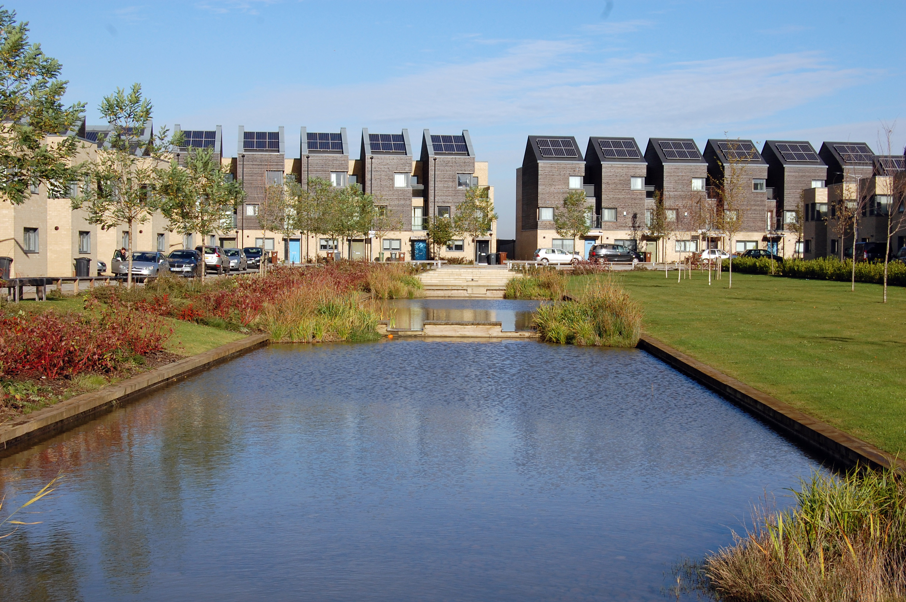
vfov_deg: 23.7
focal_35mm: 57
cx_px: 453
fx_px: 1433
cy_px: 301
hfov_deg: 35.1
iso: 200
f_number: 9
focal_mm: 38
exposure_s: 1/320
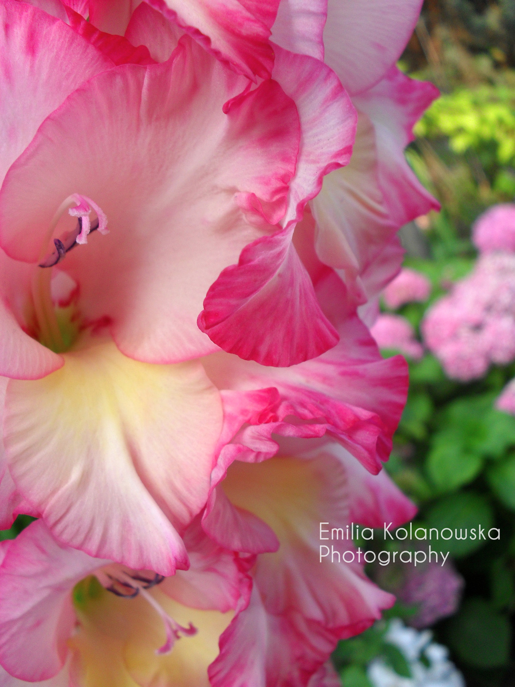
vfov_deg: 52.6
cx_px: 258
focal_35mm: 35
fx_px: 694
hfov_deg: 40.7
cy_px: 344
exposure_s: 1/125
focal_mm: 6.3
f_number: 3.2
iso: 100
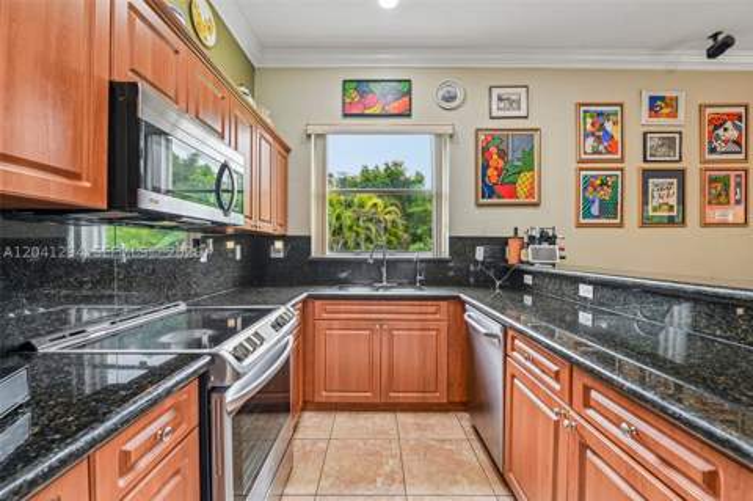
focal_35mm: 14
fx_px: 293
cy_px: 250
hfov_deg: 104.3
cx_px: 376
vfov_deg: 81.1
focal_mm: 14
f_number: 6.3
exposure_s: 1/30
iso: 100
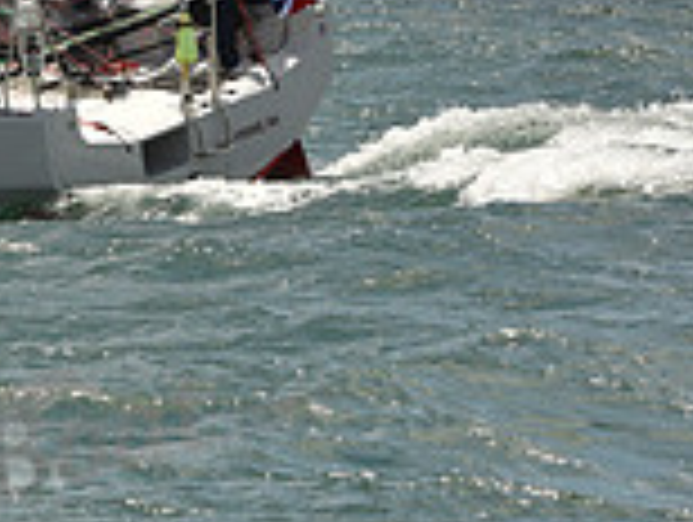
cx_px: -531
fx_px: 5073
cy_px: -164
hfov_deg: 7.6
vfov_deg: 5.8
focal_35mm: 253
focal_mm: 70
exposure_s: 1/800
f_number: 13
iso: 320
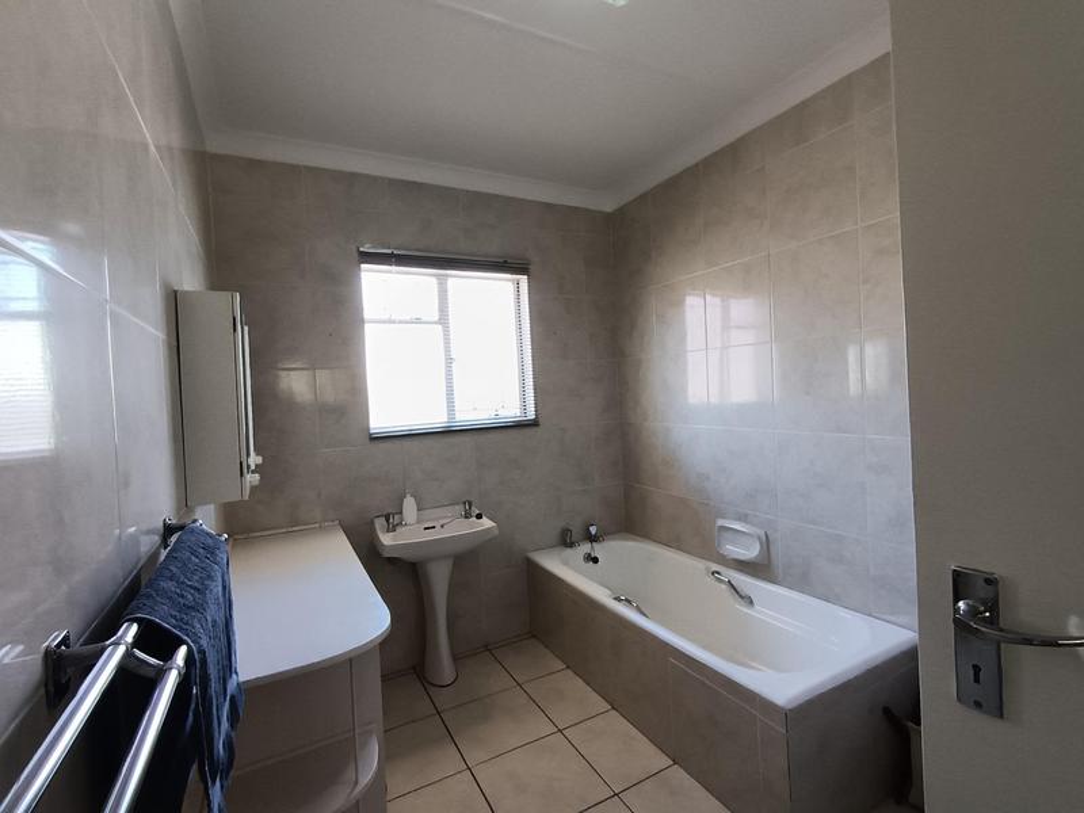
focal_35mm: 17
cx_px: 542
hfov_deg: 91.0
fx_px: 532
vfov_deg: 74.7
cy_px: 406
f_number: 2.2
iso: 329
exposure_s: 1/50
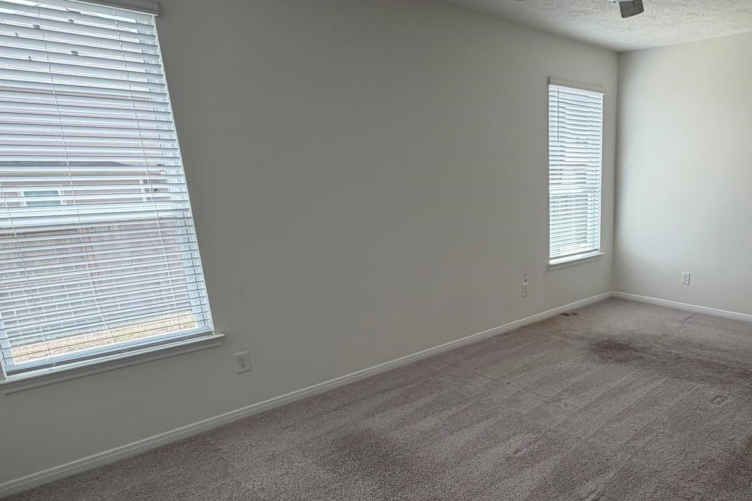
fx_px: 522
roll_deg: +0.6
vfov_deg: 50.8
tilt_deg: -14.8
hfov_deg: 67.6
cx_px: 550
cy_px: 308
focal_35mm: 25
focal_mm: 2.22
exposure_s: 1/121
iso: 80
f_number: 2.2
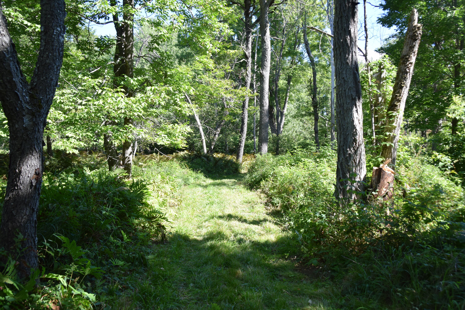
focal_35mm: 33
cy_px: 155
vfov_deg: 40.0
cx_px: 232
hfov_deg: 57.2
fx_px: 426
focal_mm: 22
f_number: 8
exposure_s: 1/250
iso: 400
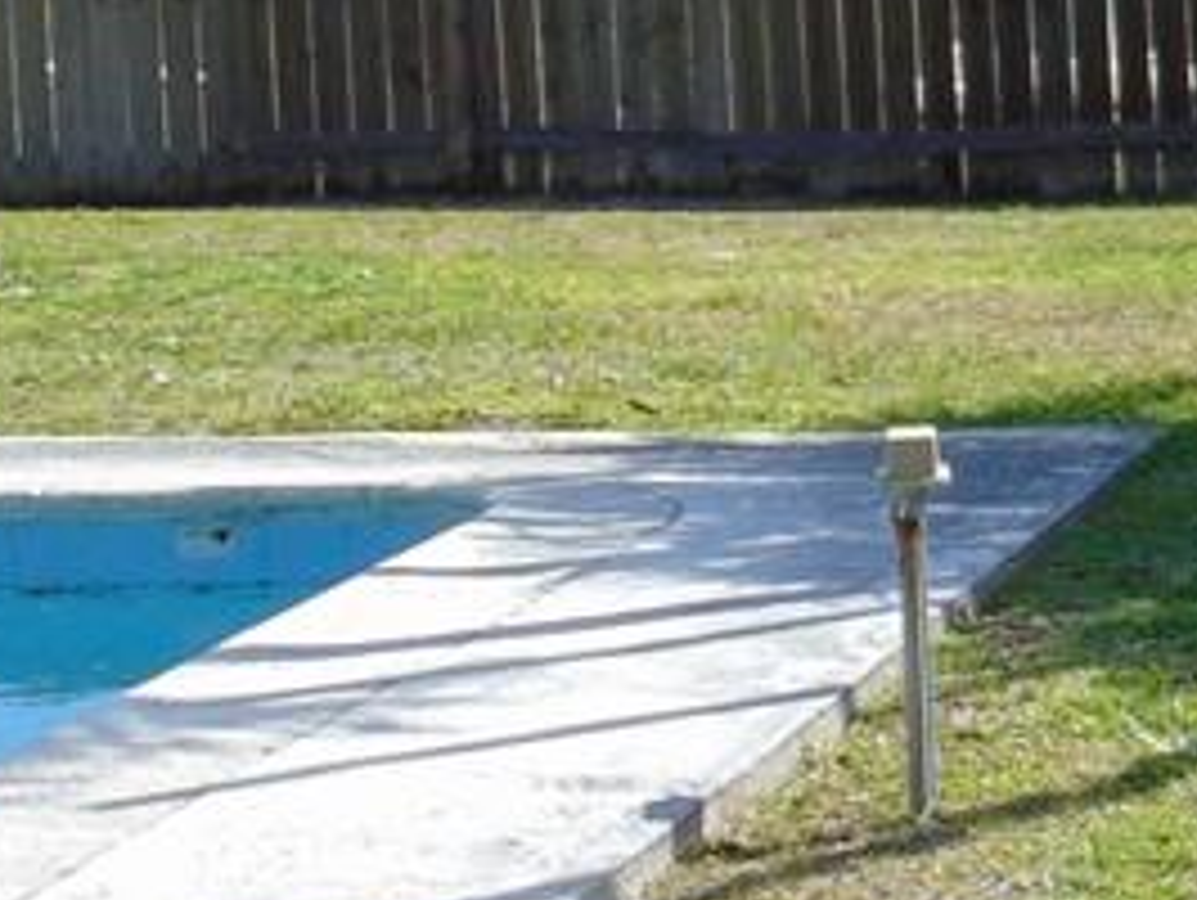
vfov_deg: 9.9
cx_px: 1588
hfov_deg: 12.7
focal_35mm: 150
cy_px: 382
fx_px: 5192
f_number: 3.3
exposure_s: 1/800
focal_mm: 6.9
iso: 80
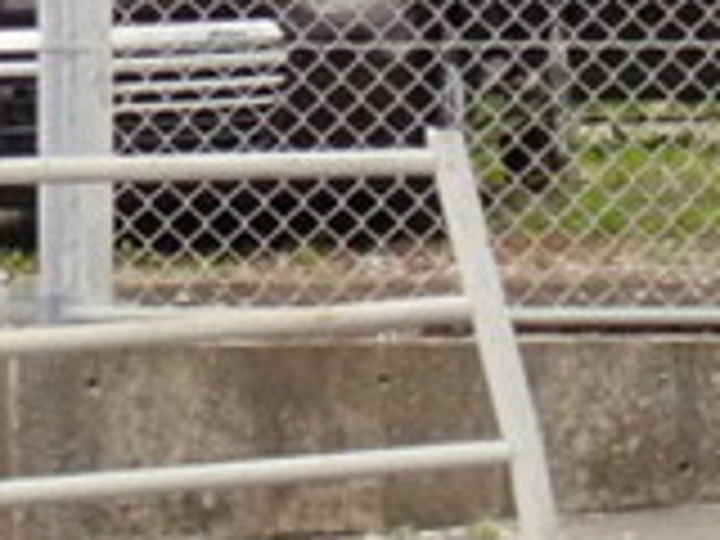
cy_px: -338
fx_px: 9339
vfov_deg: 3.3
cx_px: 54
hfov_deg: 4.4
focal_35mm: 449
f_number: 5.6
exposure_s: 1/160
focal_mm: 12.6
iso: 100
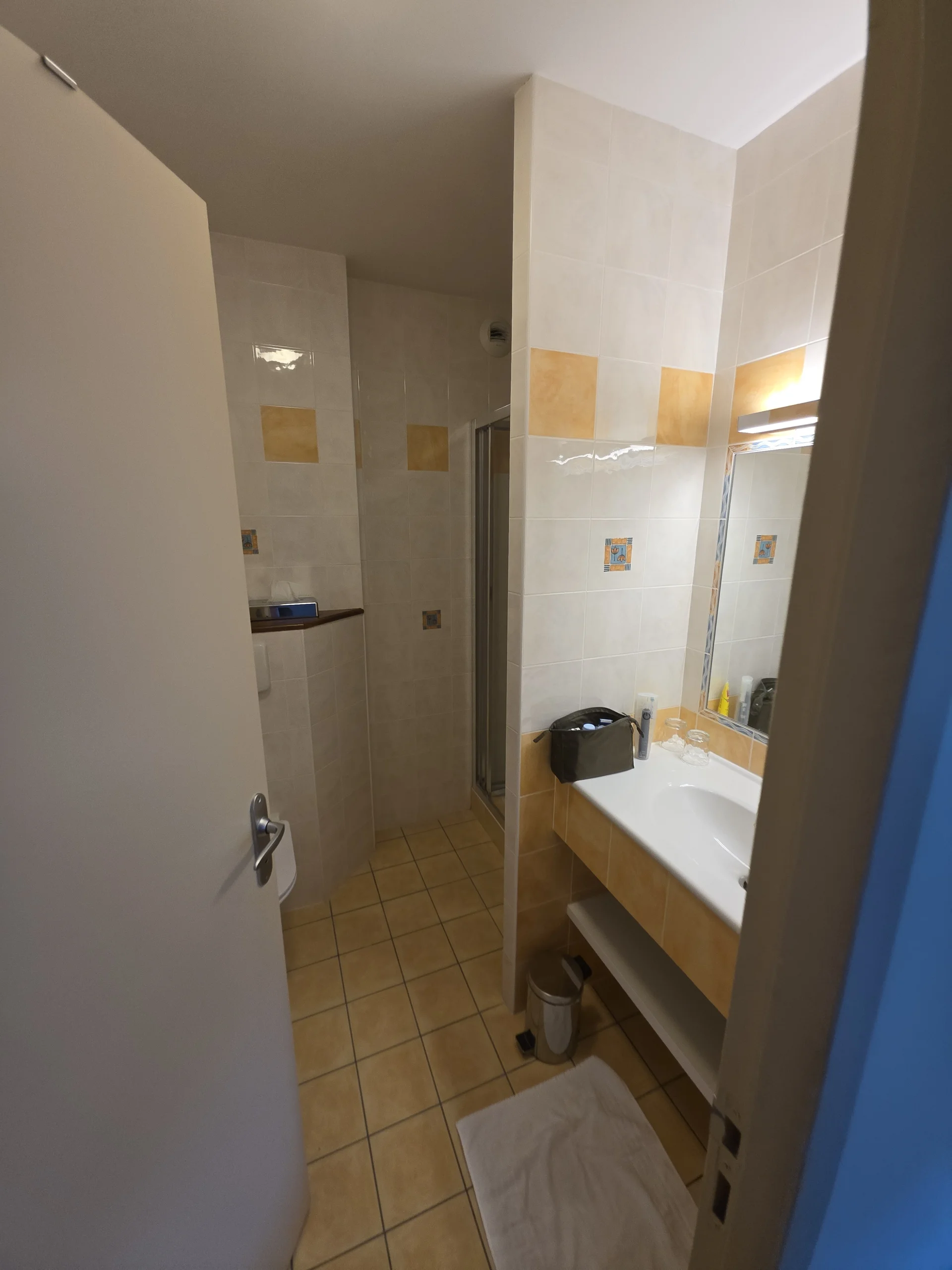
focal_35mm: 13
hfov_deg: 89.9
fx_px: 477
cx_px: 476
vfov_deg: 106.2
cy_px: 635
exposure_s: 1/40.1
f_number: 1.9
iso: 80
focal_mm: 2.2
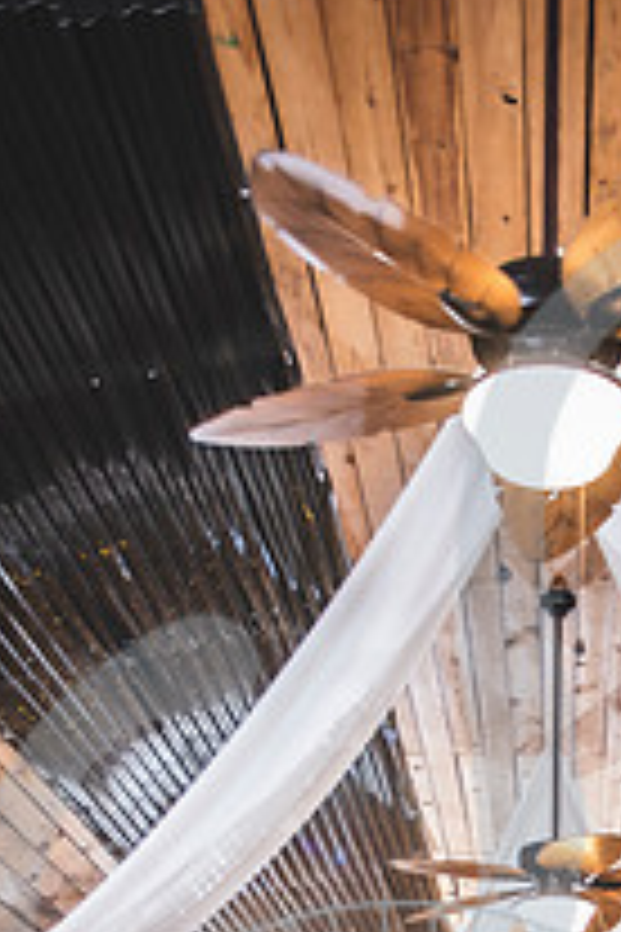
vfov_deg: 30.1
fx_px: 1578
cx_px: 608
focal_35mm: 61
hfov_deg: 21.5
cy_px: 977
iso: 800
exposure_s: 1/125
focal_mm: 28
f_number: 2.8
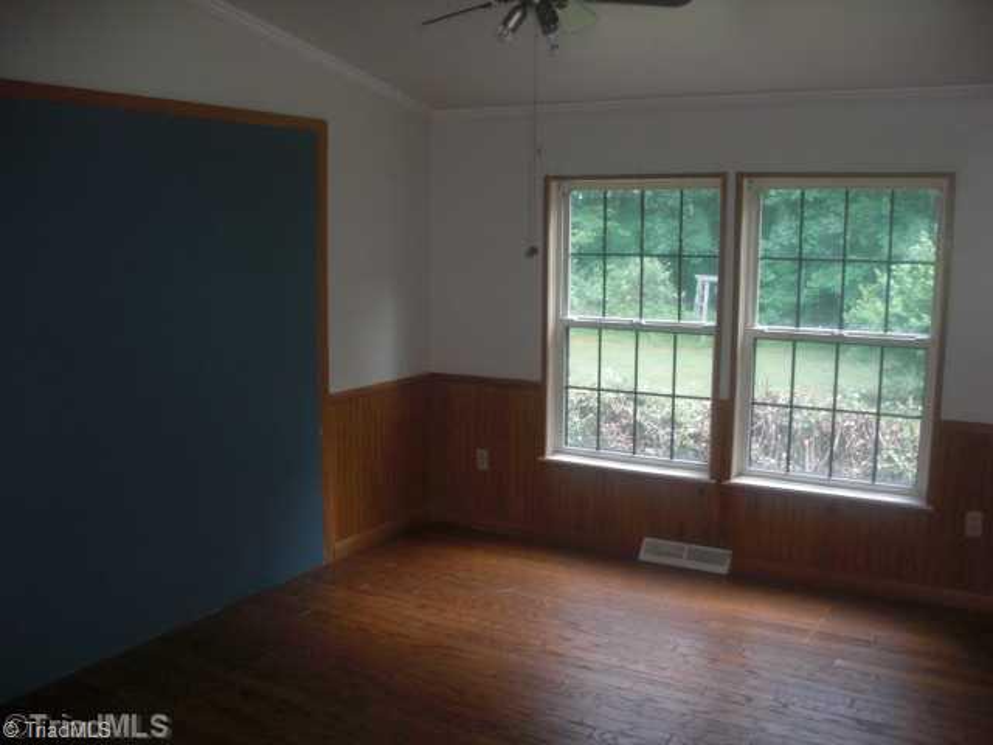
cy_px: 372
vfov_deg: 39.7
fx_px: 1033
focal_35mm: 36
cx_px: 496
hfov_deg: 51.4
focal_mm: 6.3
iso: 200
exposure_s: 1/60
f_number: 2.8
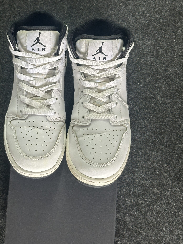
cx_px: 76
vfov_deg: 32.1
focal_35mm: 60
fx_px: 423
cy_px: 100
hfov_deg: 24.4
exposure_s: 1/50
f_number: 1.78
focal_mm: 6.86
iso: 125
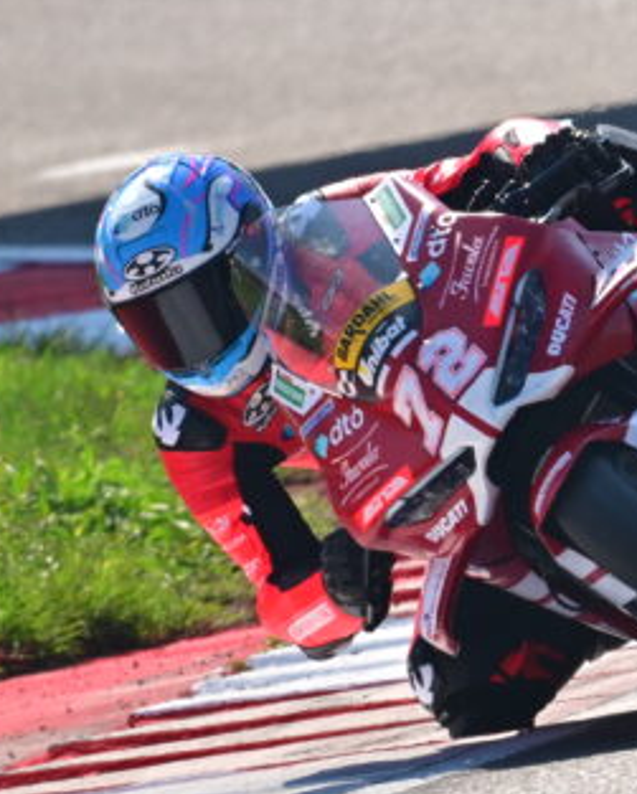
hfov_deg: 0.7
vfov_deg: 0.9
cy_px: 330
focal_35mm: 2071
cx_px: 693
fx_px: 48734
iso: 500
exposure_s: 1/1250
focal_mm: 600
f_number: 7.1
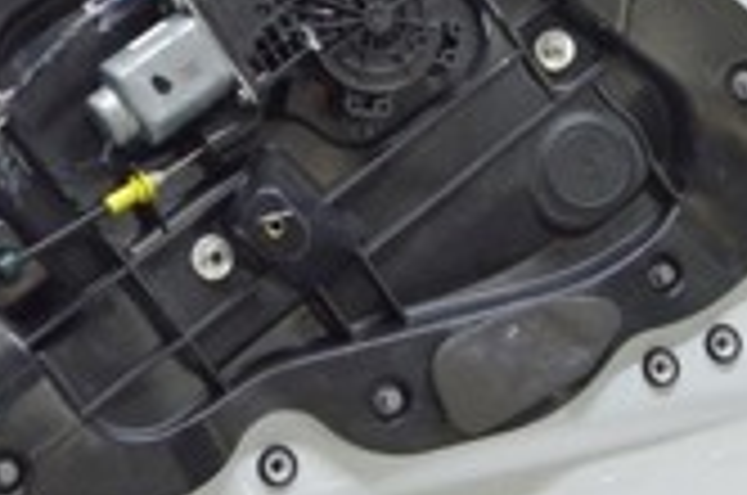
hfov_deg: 19.4
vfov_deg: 12.8
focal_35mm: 104
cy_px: -110
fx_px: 2154
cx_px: 117
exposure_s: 1/20
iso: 400
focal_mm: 18
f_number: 5.6
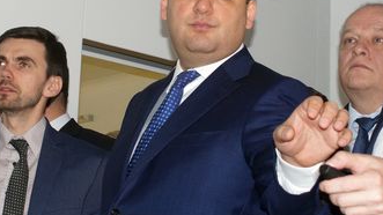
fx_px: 1179
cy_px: 67
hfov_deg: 18.4
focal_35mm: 116
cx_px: 132
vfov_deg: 10.4
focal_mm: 35
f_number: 5.6
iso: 800
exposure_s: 1/80
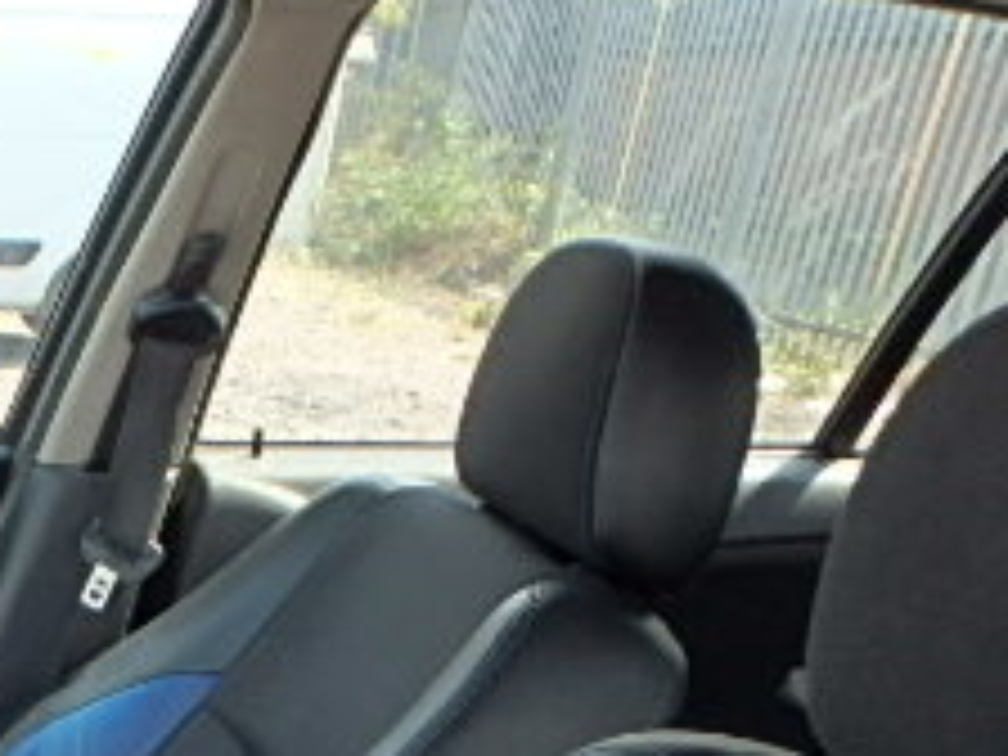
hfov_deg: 25.7
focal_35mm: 60
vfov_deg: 22.2
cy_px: 950
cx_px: -428
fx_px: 1747
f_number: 3.5
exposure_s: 1/200
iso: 125
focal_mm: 3.7
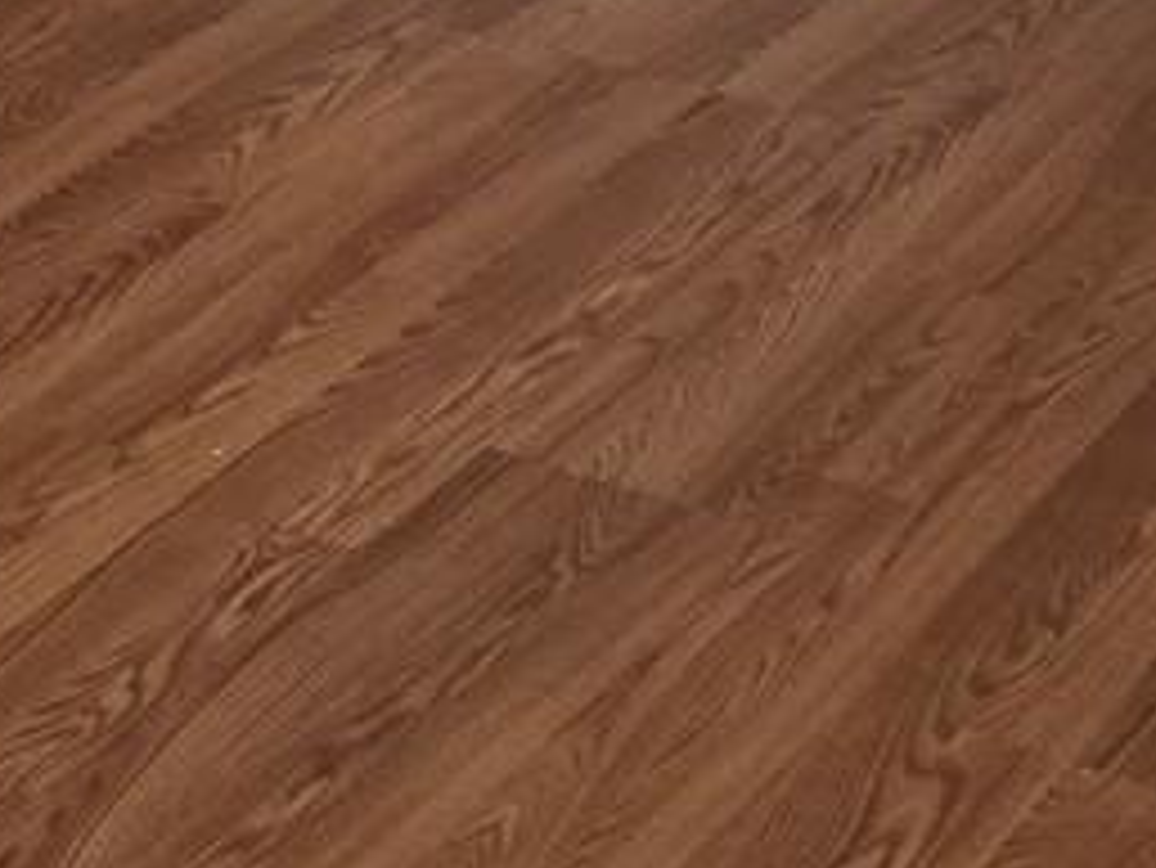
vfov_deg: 10.0
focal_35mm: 143
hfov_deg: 13.7
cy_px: -526
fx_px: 4778
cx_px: 220
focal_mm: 5.4
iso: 125
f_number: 1.8
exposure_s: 1/180
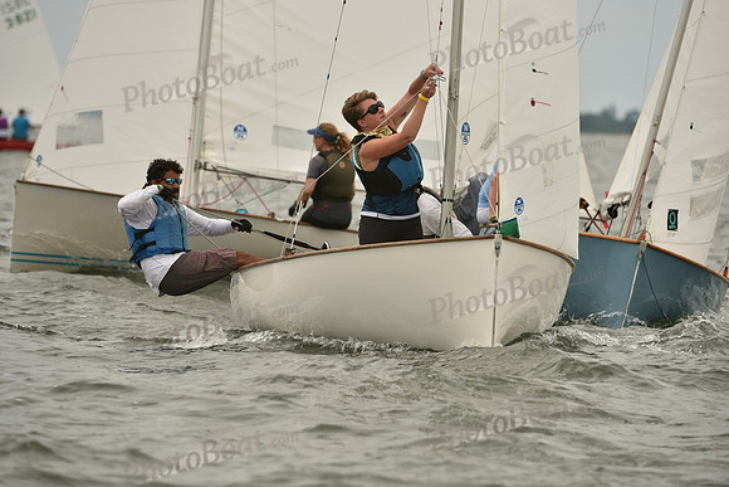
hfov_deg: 6.1
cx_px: 364
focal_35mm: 340
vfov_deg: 4.0
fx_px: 6886
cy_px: 244
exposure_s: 1/1250
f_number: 6.3
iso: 320
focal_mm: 340
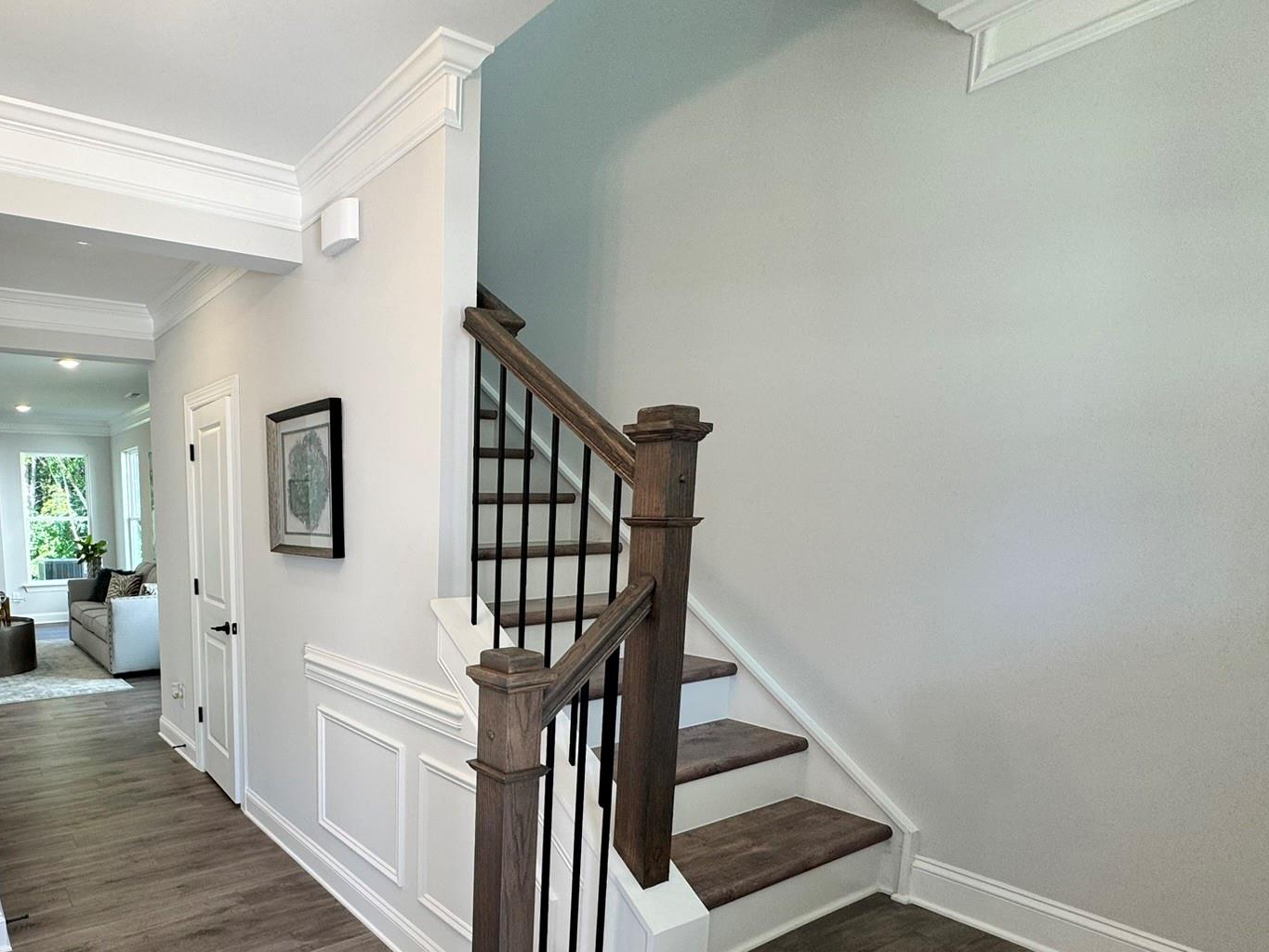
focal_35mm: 21
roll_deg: +0.4
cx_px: 349
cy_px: 625
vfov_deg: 62.1
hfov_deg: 74.4
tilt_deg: -8.8
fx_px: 770
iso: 100
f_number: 2.2
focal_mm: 2.22
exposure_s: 1/120
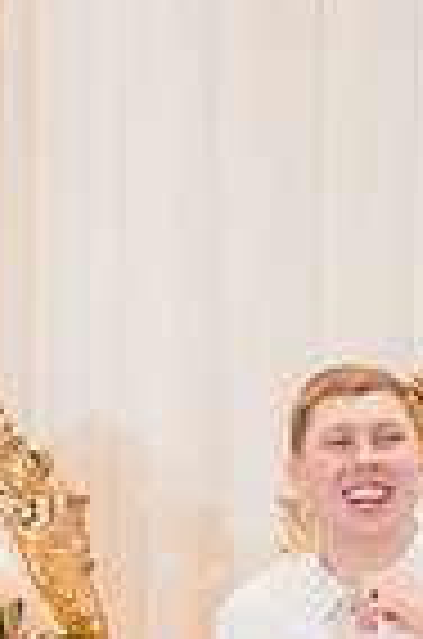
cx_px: 459
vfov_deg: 5.9
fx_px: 6163
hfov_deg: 3.9
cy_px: 632
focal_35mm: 348
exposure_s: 1/80
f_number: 2.2
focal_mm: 85
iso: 1250
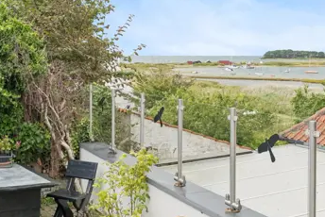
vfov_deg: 24.7
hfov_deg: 36.3
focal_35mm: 55
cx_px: 161
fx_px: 496
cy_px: 90
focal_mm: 21
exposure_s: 1/80
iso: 200
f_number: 7.1
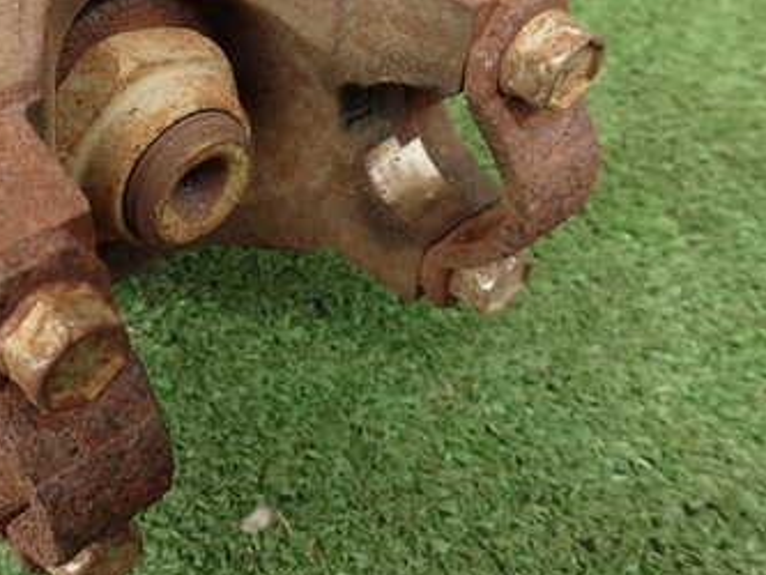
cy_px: 147
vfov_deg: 31.7
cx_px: 138
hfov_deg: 40.1
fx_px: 996
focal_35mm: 45
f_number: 2.8
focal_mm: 4.5
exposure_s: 1/100
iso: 100
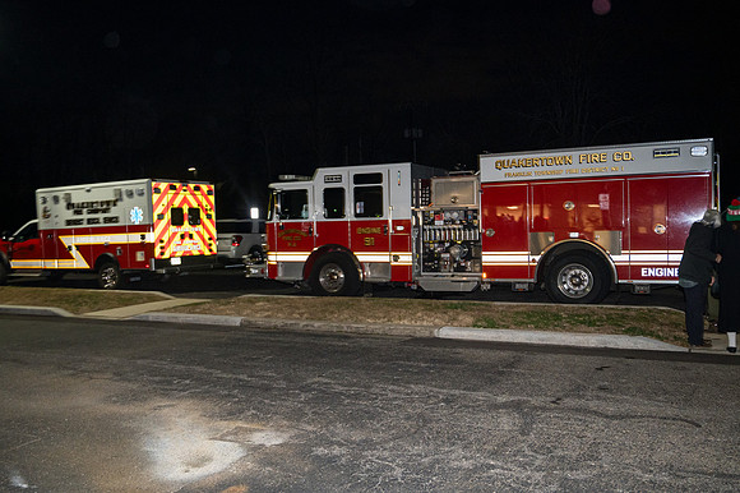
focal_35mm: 34
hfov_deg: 55.8
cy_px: 247
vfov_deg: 38.9
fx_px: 698
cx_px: 360
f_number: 4
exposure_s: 1/60
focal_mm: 32
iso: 3200
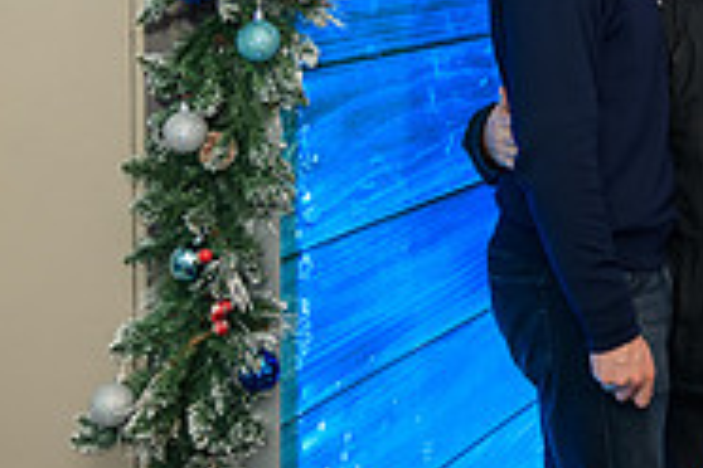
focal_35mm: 84
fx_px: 1640
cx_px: 695
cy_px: -43
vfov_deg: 15.8
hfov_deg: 23.2
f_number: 3.2
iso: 400
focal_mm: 27
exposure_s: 1/125
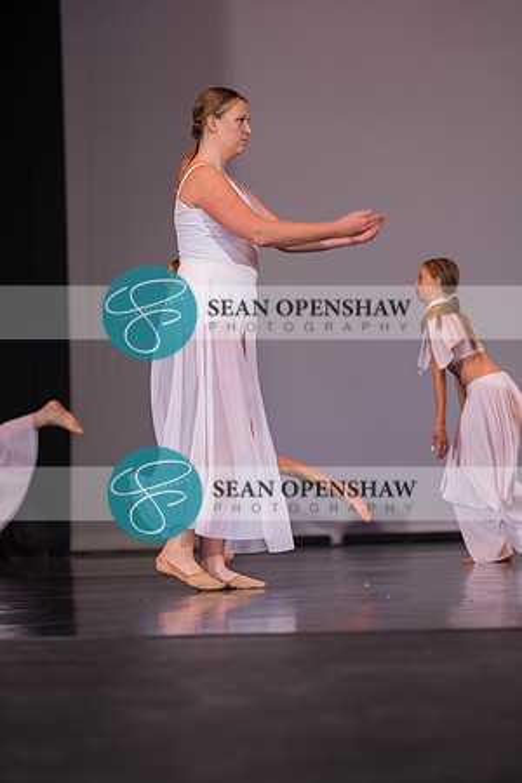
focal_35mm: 89
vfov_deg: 22.9
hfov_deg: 15.4
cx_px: 261
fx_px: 1936
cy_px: 392
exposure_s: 1/500
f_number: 2.8
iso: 400
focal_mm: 89
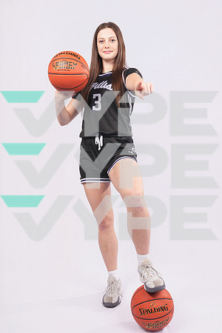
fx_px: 361
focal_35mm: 39
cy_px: 166
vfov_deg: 49.6
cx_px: 111
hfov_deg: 34.2
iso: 160
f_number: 7.1
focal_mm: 39
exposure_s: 1/200
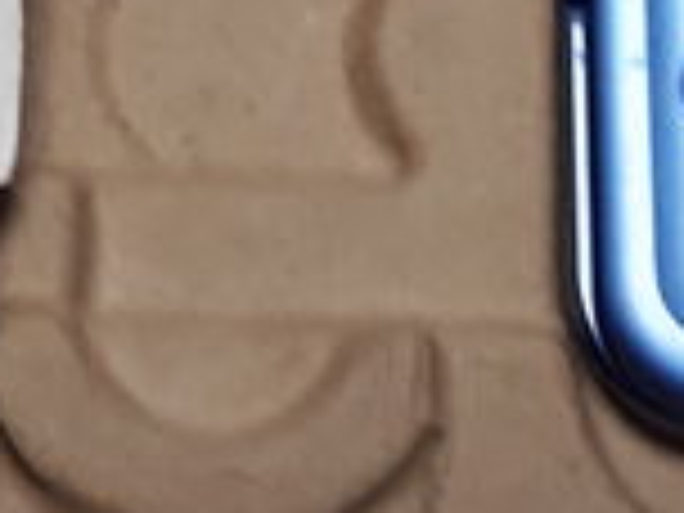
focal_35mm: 178
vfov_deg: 8.1
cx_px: 180
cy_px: -306
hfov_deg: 11.1
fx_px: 3517
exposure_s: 1/50
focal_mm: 3.71
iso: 100
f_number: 1.7
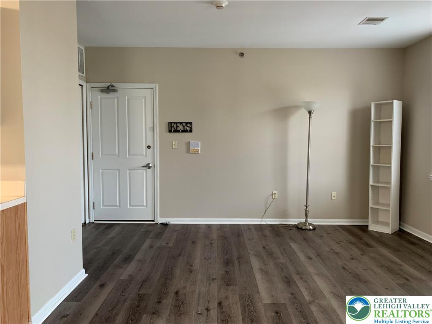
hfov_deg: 67.3
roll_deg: -0.1
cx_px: 216
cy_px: 162
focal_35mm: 26
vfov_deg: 53.1
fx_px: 324
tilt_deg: -4.6
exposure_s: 1/60
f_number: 1.8
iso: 200
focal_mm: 4.25
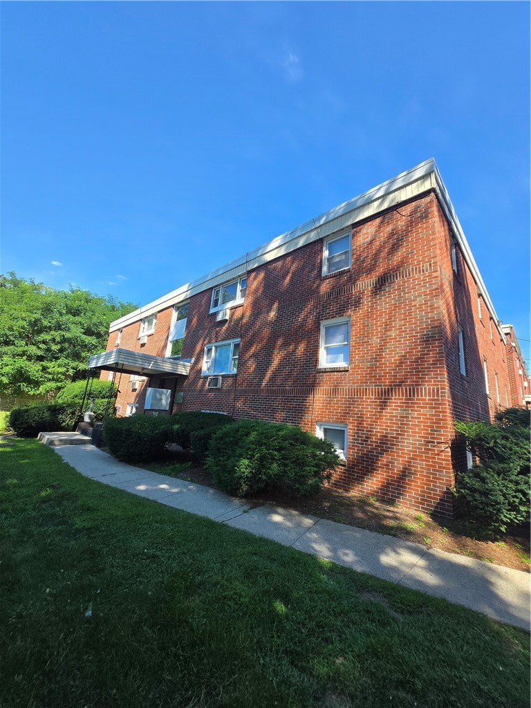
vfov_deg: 106.2
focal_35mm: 13
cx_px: 266
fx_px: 266
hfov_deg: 89.9
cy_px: 354
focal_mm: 1.7
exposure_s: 1/370
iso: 25
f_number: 2.2
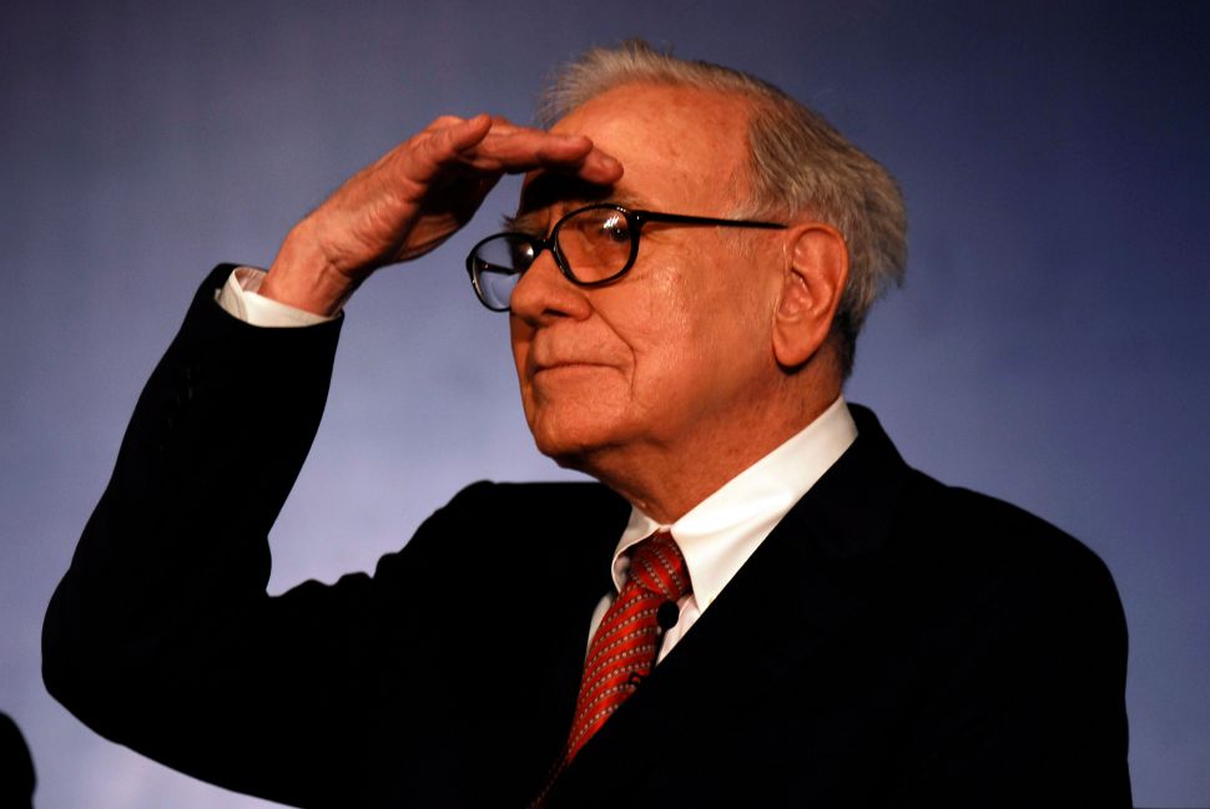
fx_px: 6309
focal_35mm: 188
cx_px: 605
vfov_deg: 7.3
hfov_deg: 11.0
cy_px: 404
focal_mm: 125
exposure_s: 1/80
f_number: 2.8
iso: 400
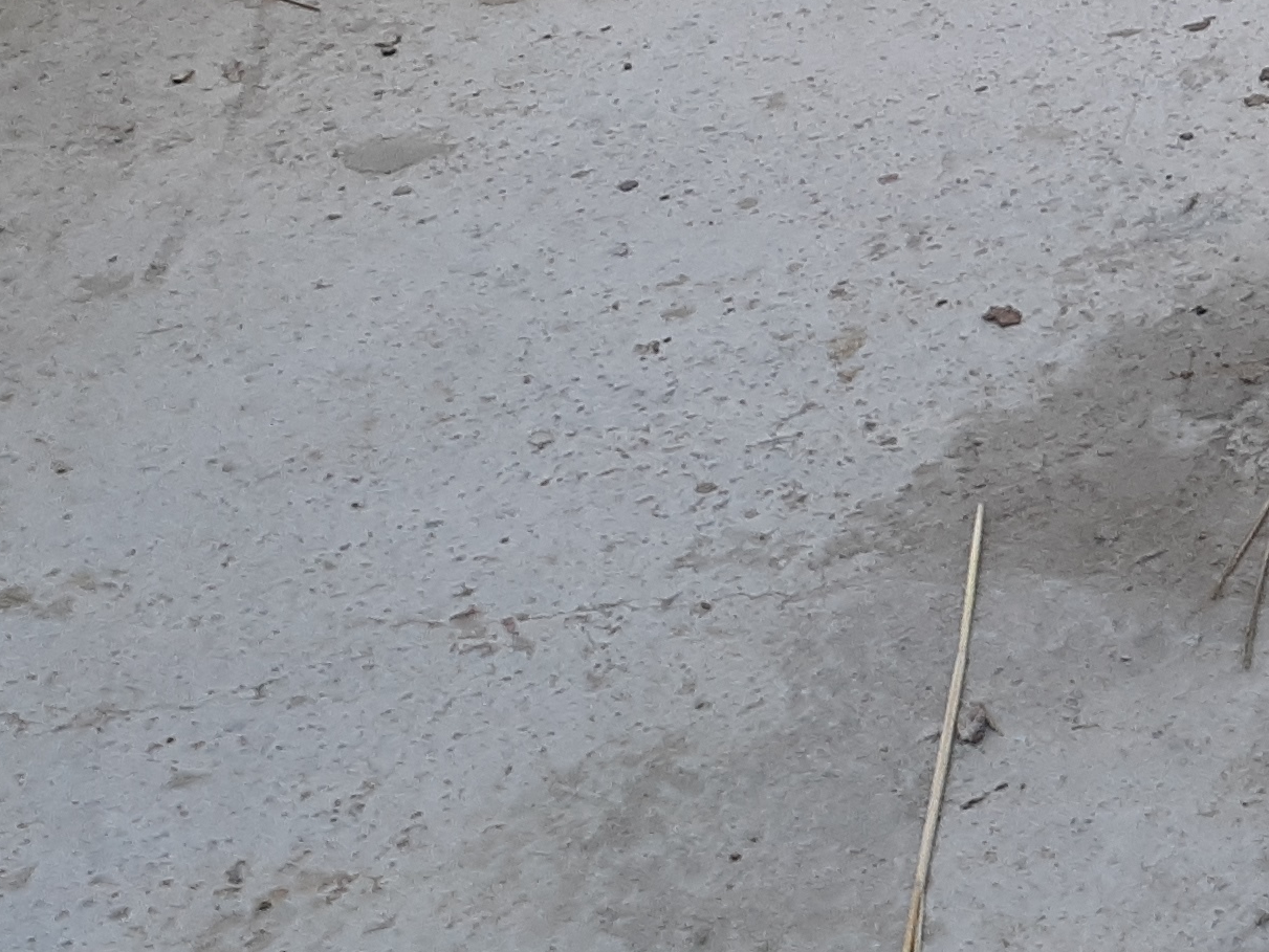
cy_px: -219
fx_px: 3374
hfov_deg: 18.9
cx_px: 1856
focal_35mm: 92
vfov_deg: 15.4
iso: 64
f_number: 1.9
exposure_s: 1/50
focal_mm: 3.6
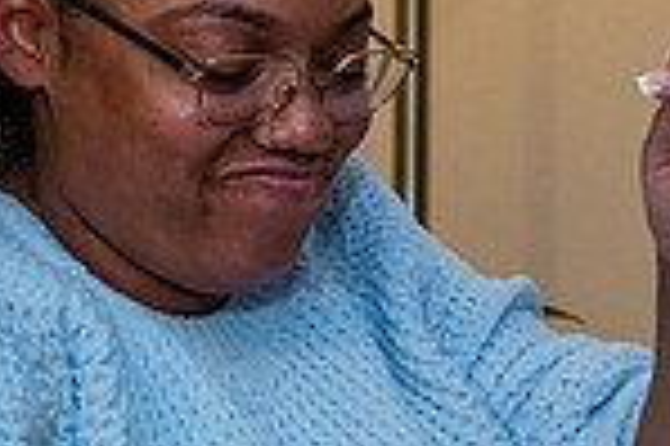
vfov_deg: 8.7
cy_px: 428
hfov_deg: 12.7
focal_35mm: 156
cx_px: 904
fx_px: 2900
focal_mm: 38
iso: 6400
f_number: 4.5
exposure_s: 1/500
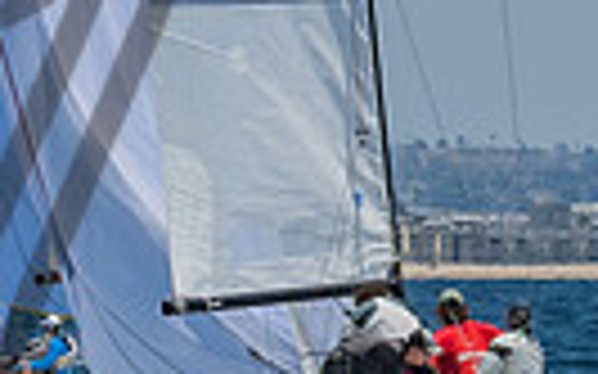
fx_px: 12283
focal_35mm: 754
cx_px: -360
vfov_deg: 1.7
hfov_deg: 2.8
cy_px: -68
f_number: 14
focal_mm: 112
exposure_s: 1/1600
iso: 640
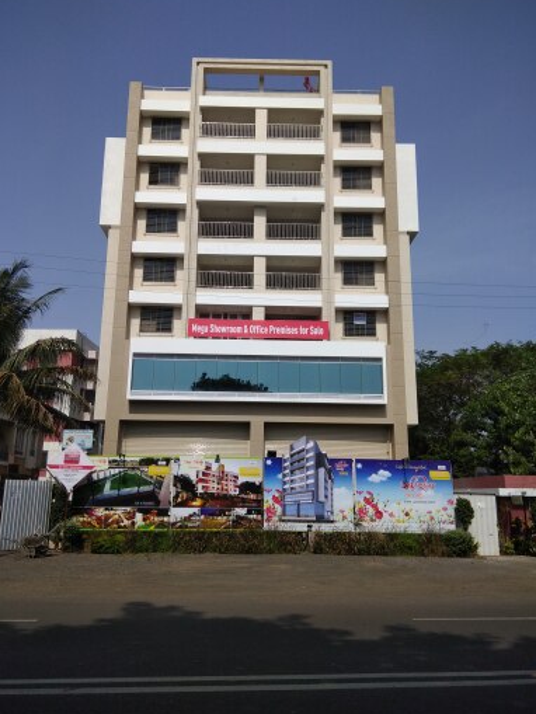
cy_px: 354
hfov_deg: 61.1
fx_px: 454
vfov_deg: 76.4
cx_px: 258
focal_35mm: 22
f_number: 2
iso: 100
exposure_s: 1/2548
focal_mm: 3.57
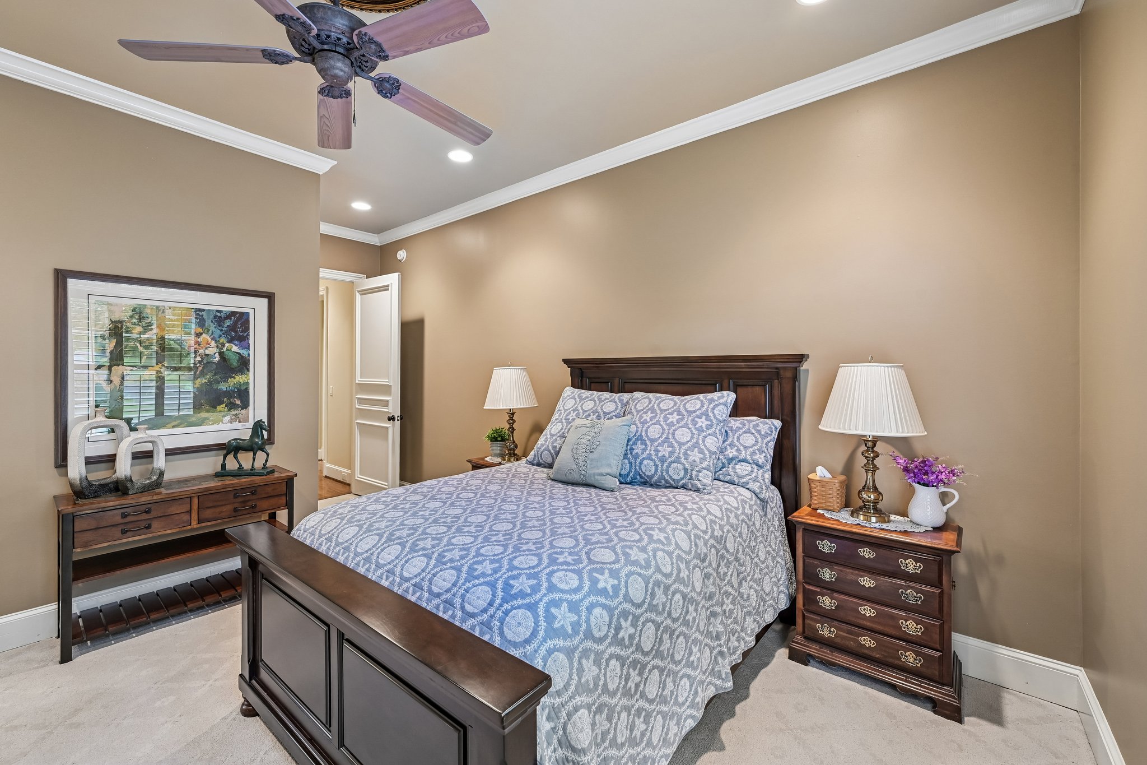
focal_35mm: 14
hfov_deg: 104.3
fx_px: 446
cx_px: 574
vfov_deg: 81.2
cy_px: 382
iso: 400
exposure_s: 1/3.33
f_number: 8
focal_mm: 14
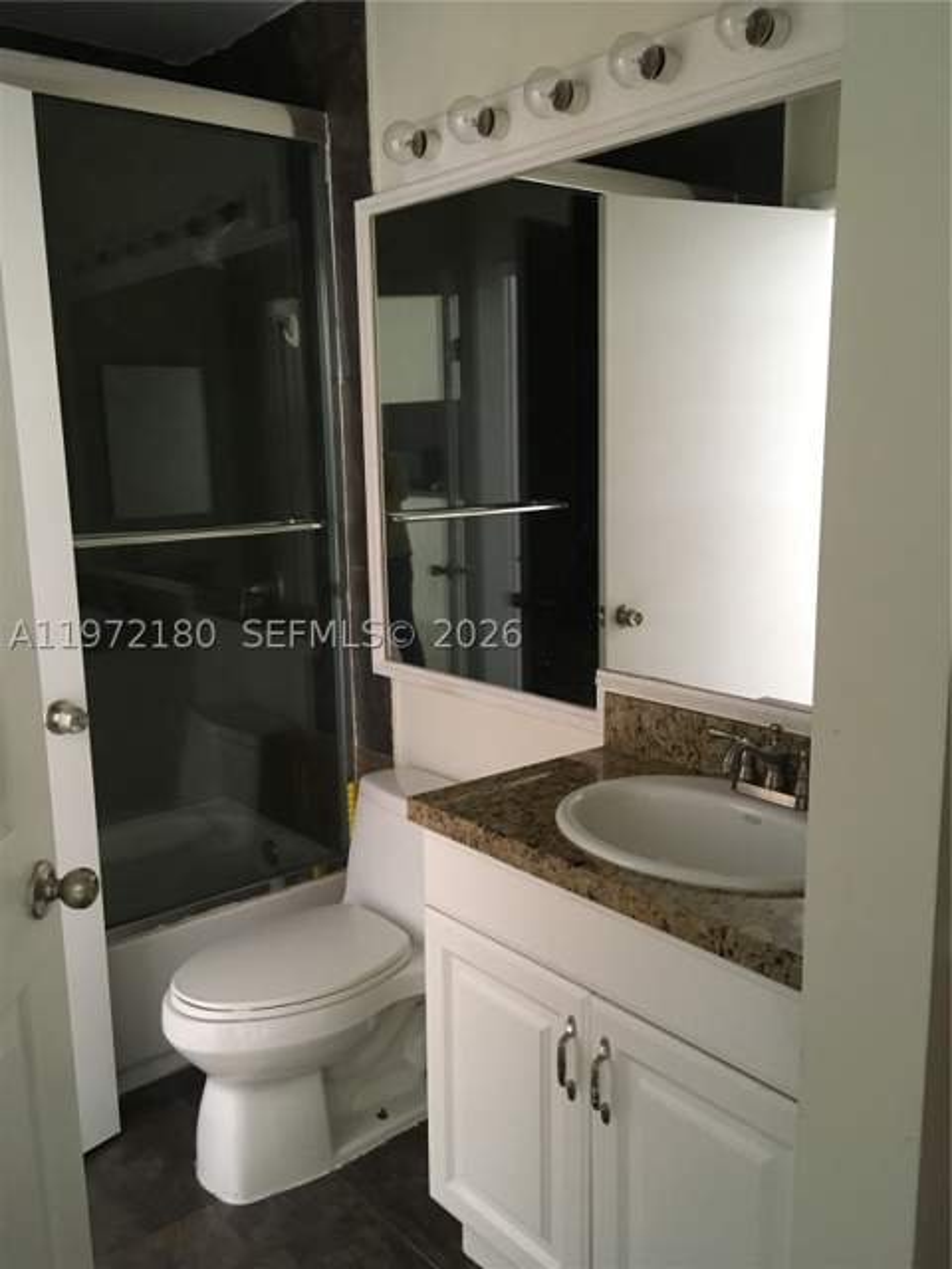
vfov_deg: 61.7
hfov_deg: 48.2
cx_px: 476
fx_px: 1063
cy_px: 634
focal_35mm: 29
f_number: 2.2
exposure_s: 1/24
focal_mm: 4.15
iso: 200
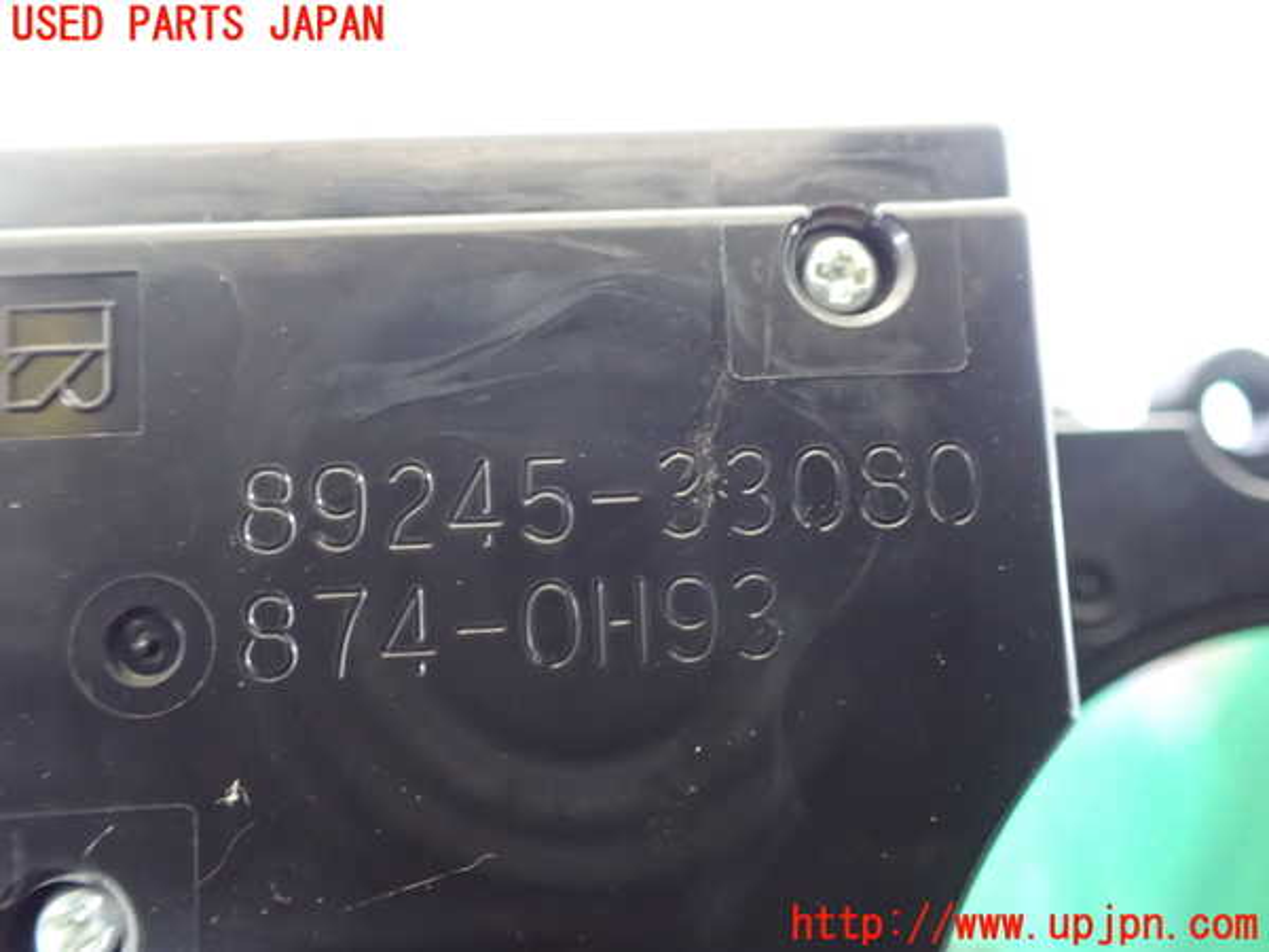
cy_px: 476
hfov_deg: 60.0
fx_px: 1100
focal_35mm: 30
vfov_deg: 46.8
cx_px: 634
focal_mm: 5.4
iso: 1250
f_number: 2.3
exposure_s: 1/30
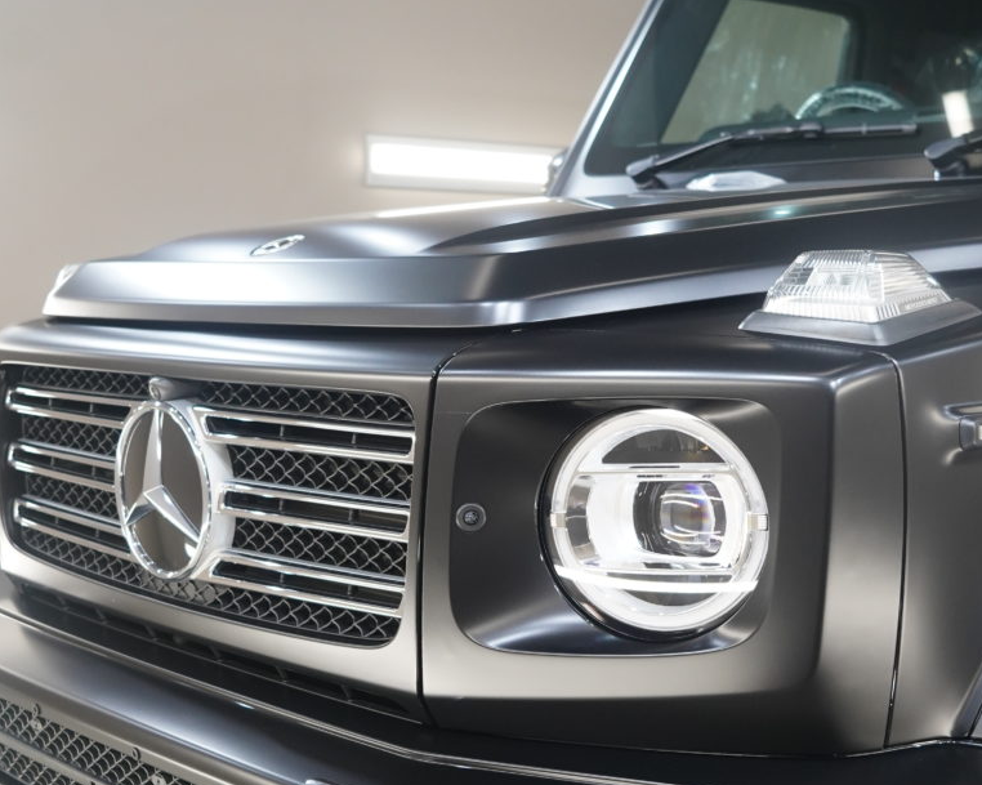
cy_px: 554
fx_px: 1540
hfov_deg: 35.3
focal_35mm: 53
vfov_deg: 28.3
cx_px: 534
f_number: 4
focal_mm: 28
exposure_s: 1/160
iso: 1600
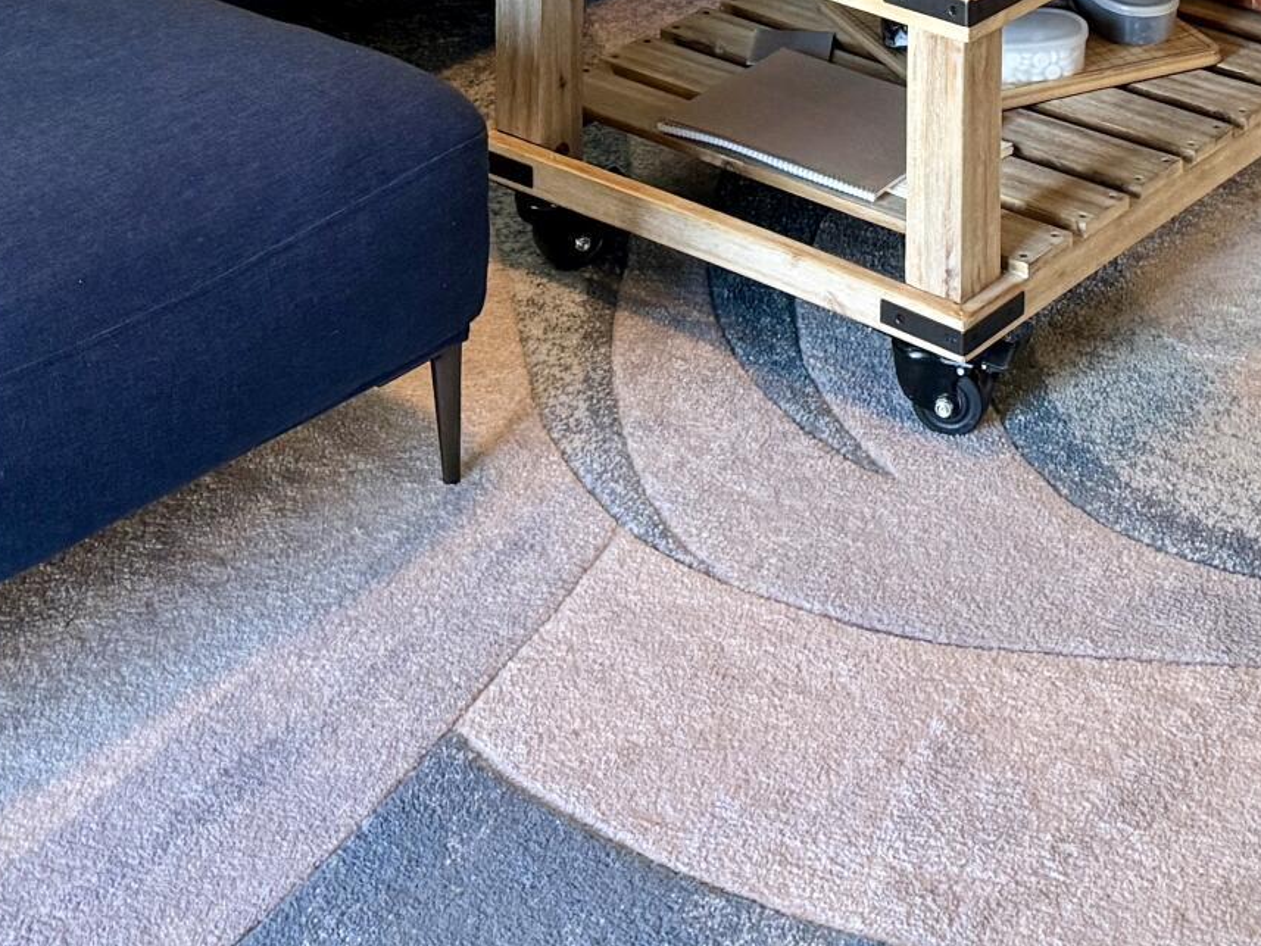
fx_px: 3060
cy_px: -525
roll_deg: -0.4
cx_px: 939
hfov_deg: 23.1
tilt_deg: -14.2
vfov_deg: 15.9
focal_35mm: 84
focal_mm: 6.86
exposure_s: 1/60
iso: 160
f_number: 1.78
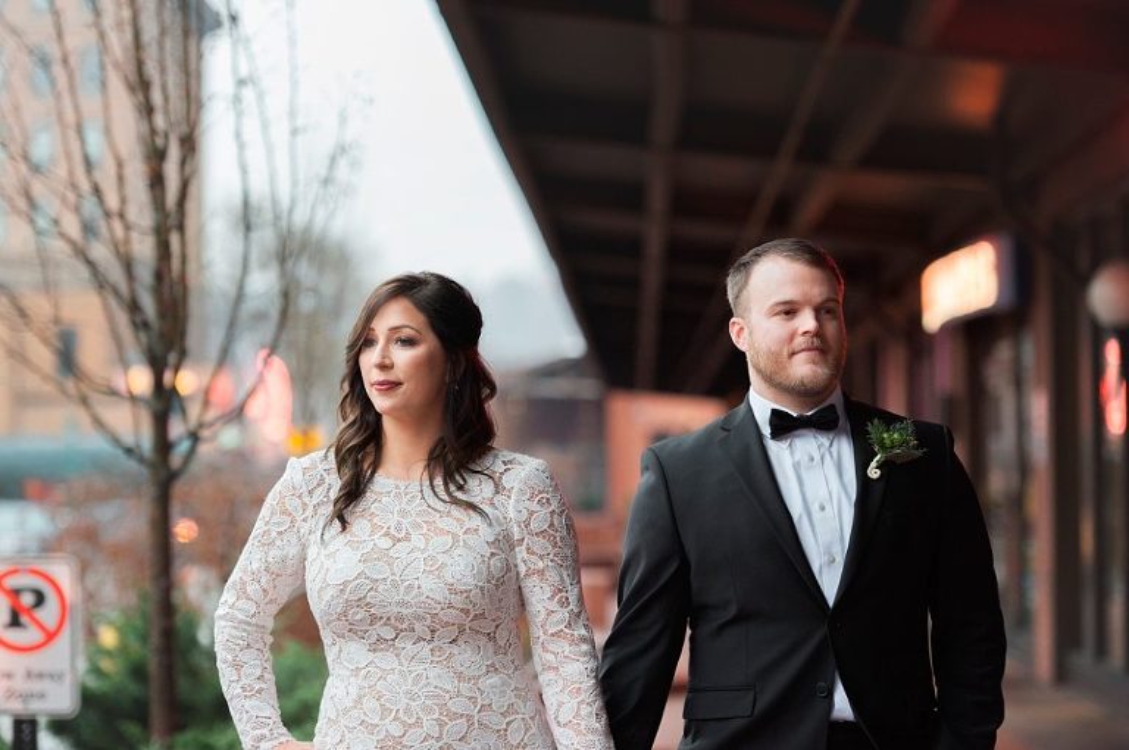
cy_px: 375
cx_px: 564
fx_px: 3633
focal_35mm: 116
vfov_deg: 11.8
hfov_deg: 17.7
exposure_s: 1/100
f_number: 2.8
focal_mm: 116
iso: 1250
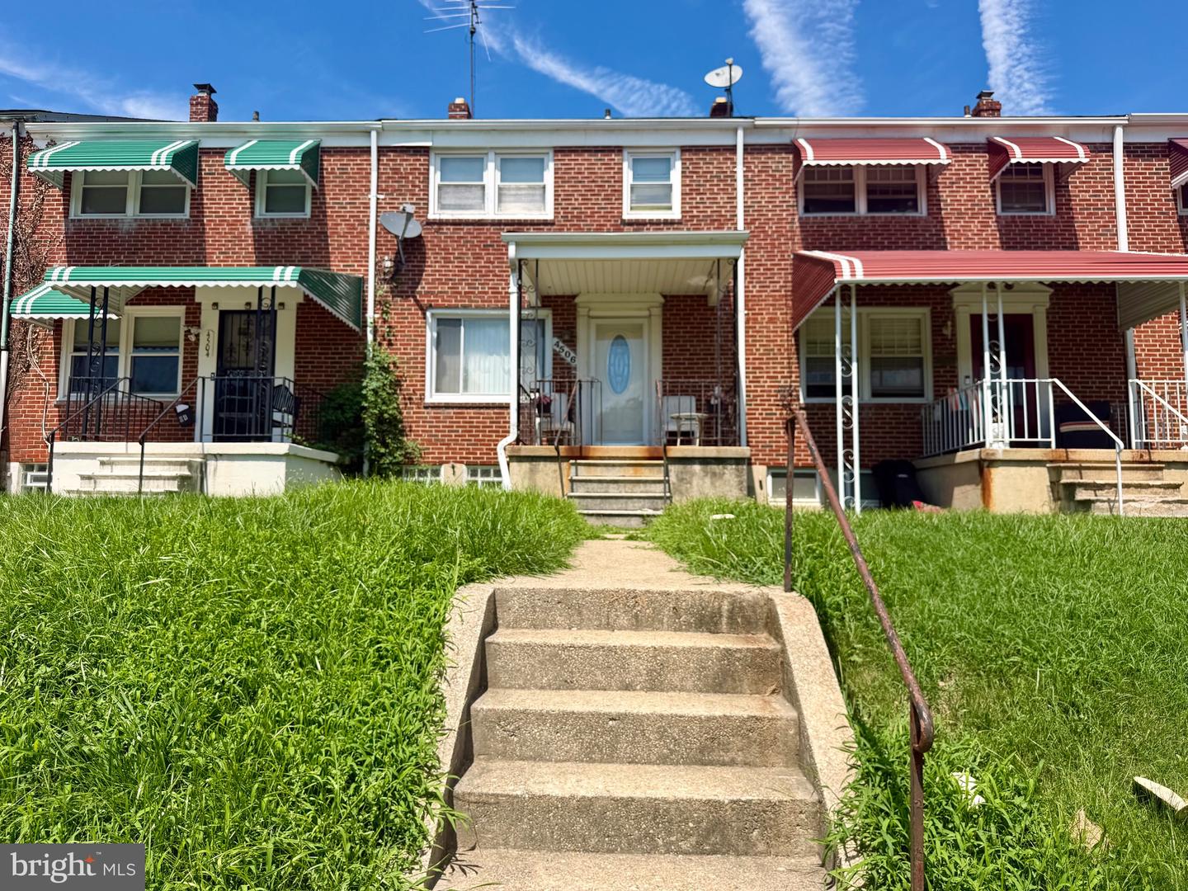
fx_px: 824
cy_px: 446
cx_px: 594
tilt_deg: +5.5
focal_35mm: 24
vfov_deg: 56.8
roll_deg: -1.2
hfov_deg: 71.6
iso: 80
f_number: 1.78
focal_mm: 6.76
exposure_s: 1/3145
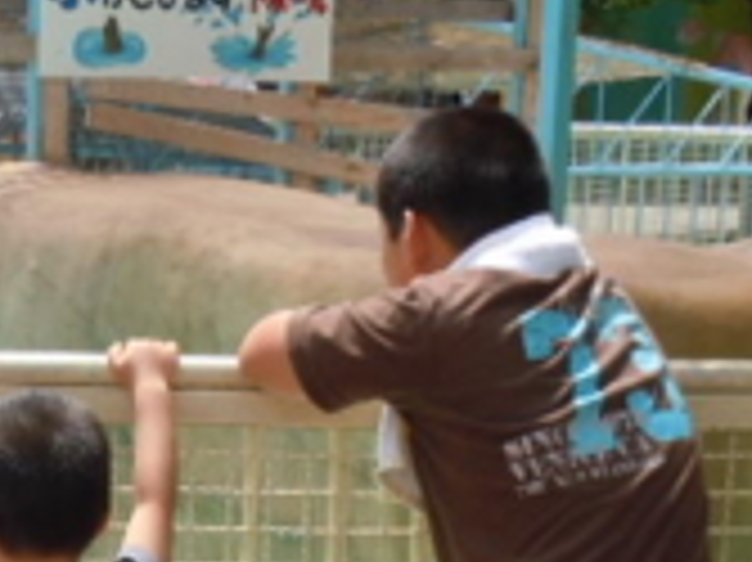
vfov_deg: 13.4
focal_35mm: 108
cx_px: 122
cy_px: 598
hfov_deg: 18.0
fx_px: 2345
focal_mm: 5.4
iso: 100
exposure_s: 1/640
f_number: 3.5
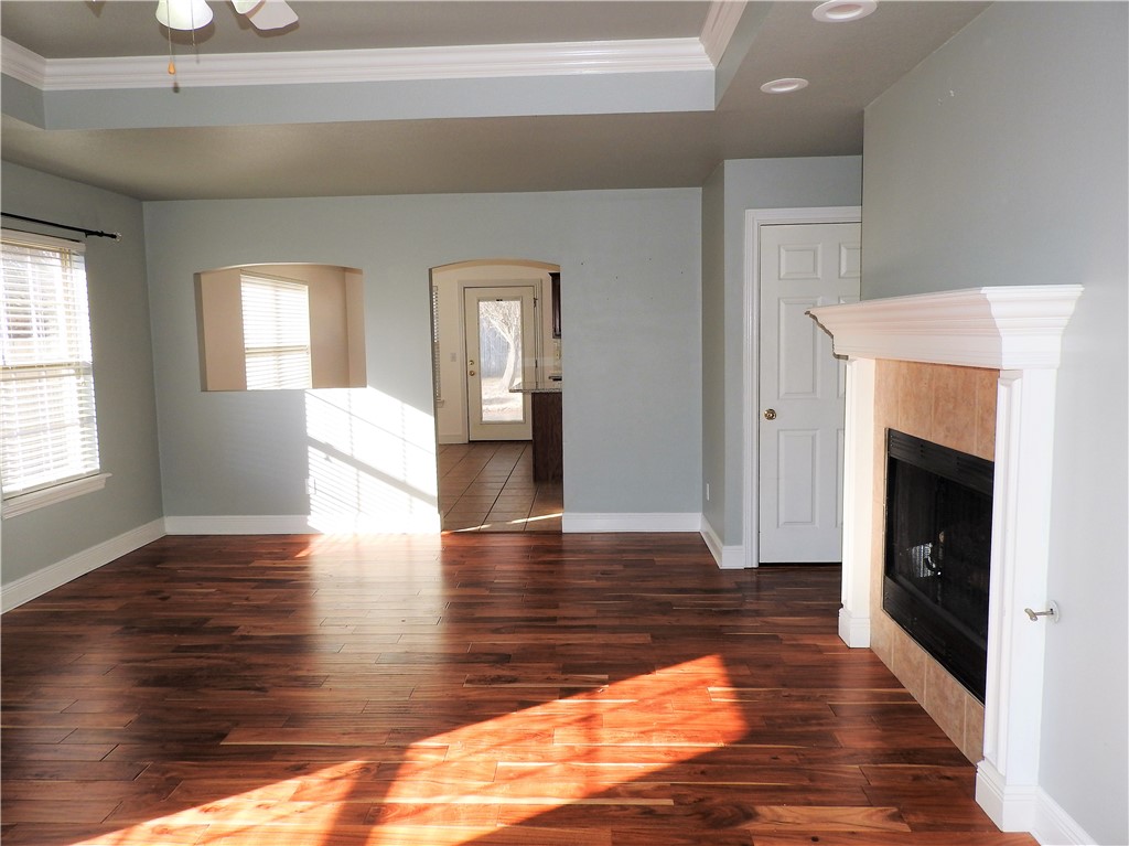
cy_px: 423
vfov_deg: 56.8
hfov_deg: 71.6
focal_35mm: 24
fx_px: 782
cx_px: 564
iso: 100
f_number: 3.3
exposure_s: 1/160
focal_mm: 4.3
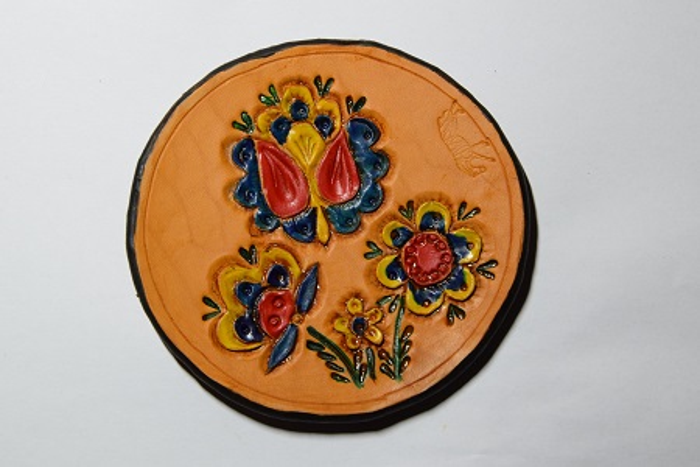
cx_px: 350
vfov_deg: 17.5
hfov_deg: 26.0
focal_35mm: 78
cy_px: 234
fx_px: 1517
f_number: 13
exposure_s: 1/8
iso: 500
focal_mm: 52
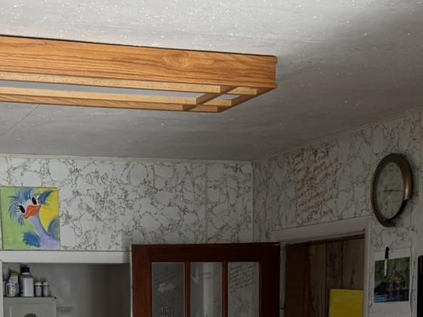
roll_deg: +0.2
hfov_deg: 22.1
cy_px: 468
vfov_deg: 15.5
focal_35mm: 88
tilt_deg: -8.3
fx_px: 1075
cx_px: 132
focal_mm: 6.76
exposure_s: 1/120
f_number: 1.78
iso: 125
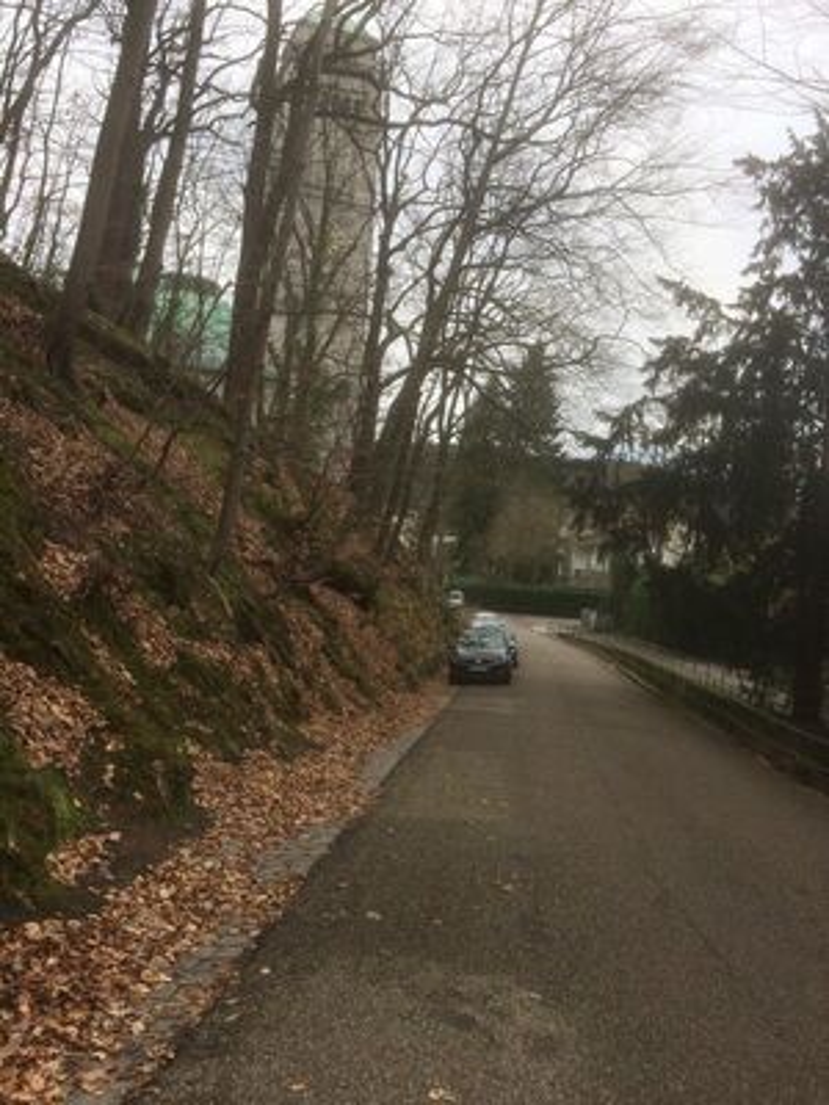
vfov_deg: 61.7
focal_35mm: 29
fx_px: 926
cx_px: 414
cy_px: 552
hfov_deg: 48.2
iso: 32
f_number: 2.2
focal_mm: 4.15
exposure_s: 1/357
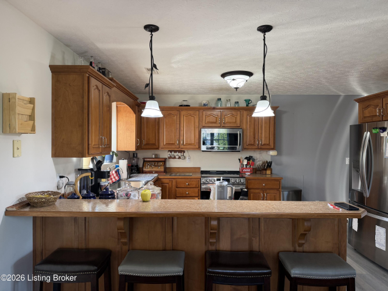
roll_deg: +0.2
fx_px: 269
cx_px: 194
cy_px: 146
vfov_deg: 56.8
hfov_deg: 71.6
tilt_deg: -0.5
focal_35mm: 24
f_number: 1.78
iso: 125
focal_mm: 6.76
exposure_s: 1/60
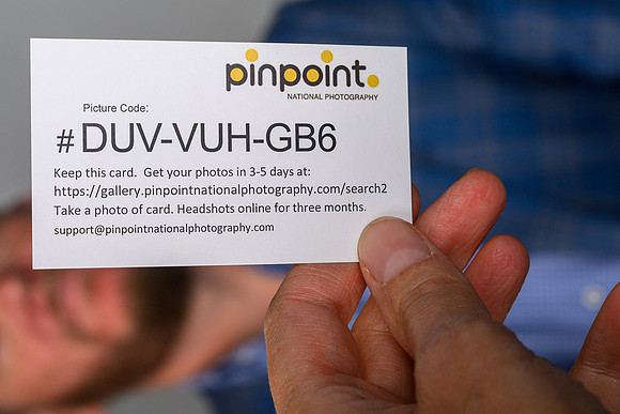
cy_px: 176
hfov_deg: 24.2
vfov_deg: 16.2
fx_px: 1448
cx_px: 296
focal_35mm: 84
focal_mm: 50
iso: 200
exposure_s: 1/200
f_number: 8
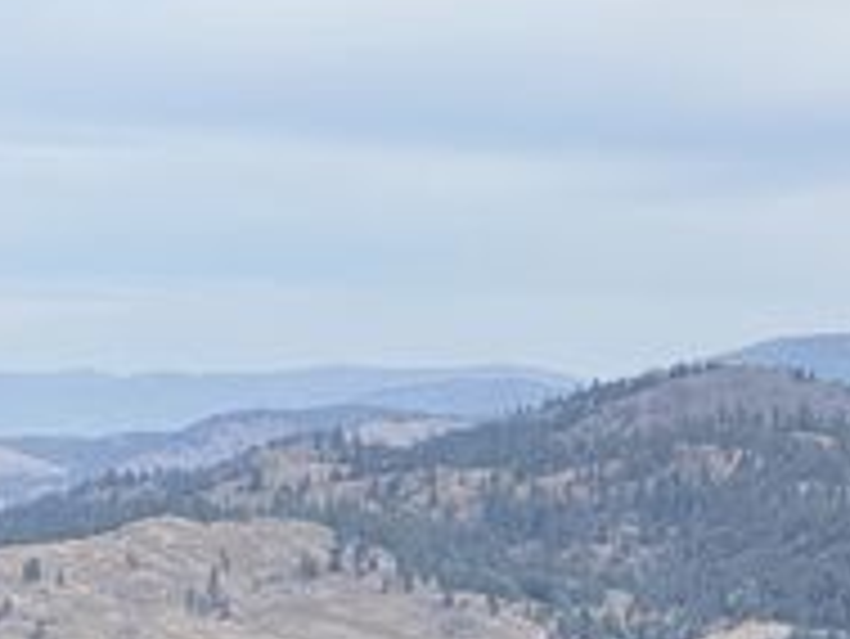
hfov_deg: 6.2
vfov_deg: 4.7
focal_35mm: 318
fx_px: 7813
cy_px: 790
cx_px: 787
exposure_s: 1/1318
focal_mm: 15.66
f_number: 2.8
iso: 64
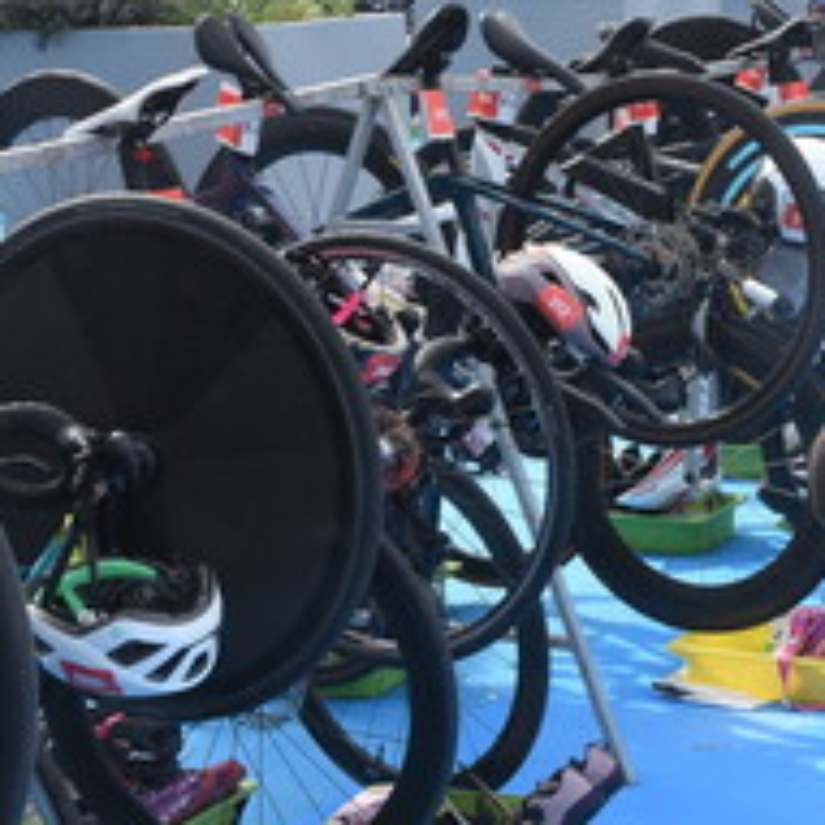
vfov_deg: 19.1
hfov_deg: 18.7
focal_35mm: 91
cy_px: 367
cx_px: 769
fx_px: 2454
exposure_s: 1/640
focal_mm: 32
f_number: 13
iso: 1250
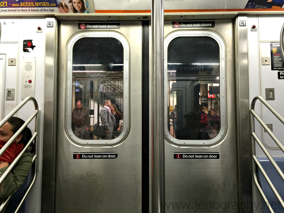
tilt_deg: +3.4
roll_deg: +1.0
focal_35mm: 29
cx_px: 142
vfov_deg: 48.2
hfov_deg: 61.7
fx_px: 238
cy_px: 106
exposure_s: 1/15
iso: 40
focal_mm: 4.15
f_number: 2.2
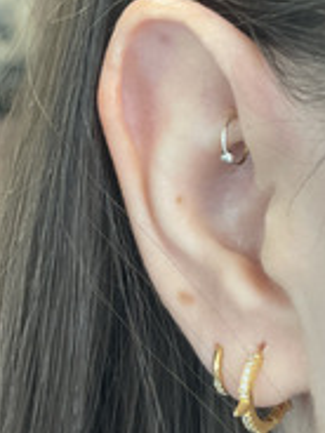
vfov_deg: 17.4
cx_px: 195
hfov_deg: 13.1
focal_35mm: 113
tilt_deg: -6.6
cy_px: 254
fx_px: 1415
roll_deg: +0.4
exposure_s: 1/100
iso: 200
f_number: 2
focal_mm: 6
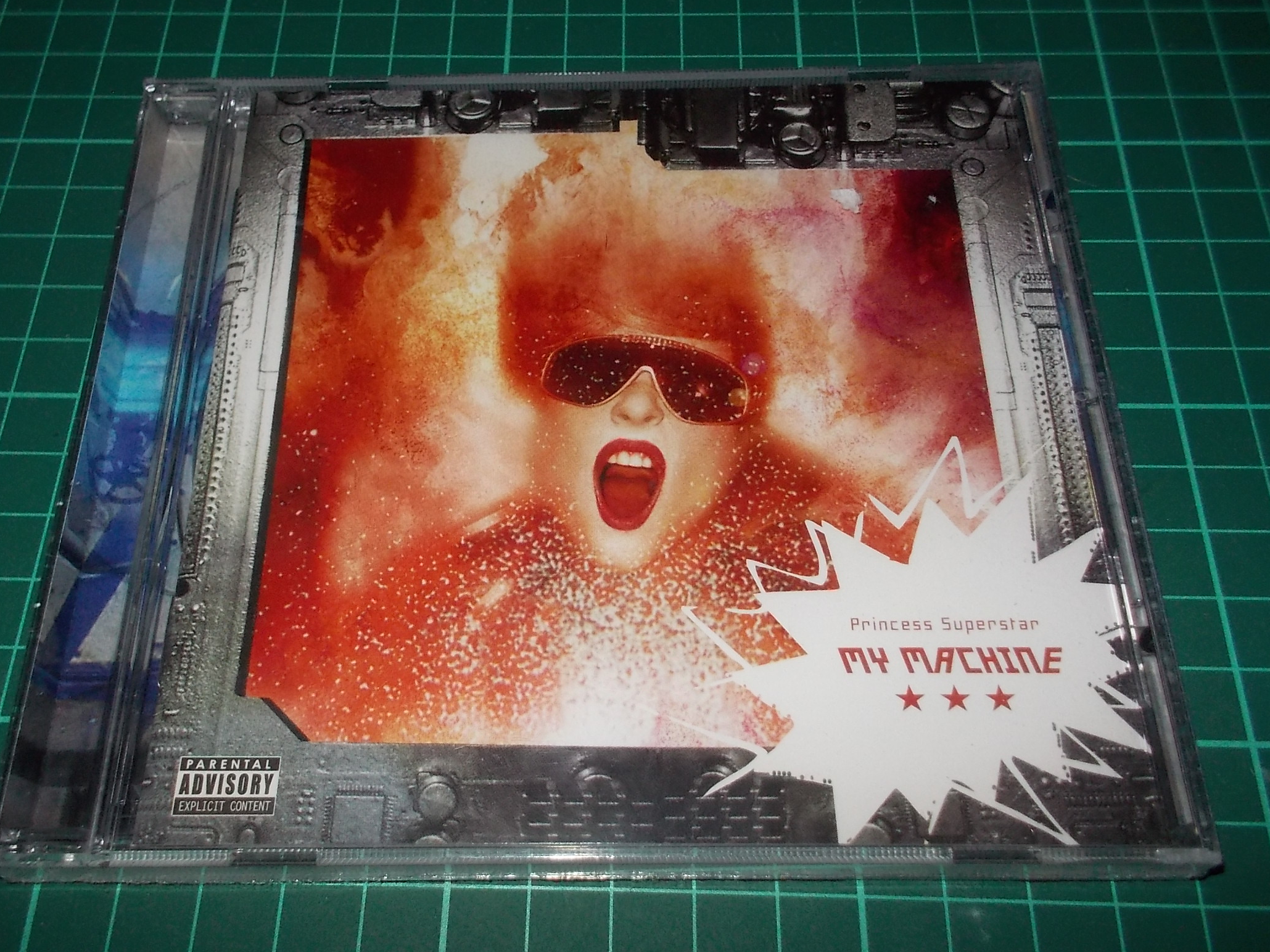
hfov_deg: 56.7
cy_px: 521
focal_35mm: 32
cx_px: 580
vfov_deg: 44.1
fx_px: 1174
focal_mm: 4.1
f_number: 3.3
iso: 200
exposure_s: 1/30
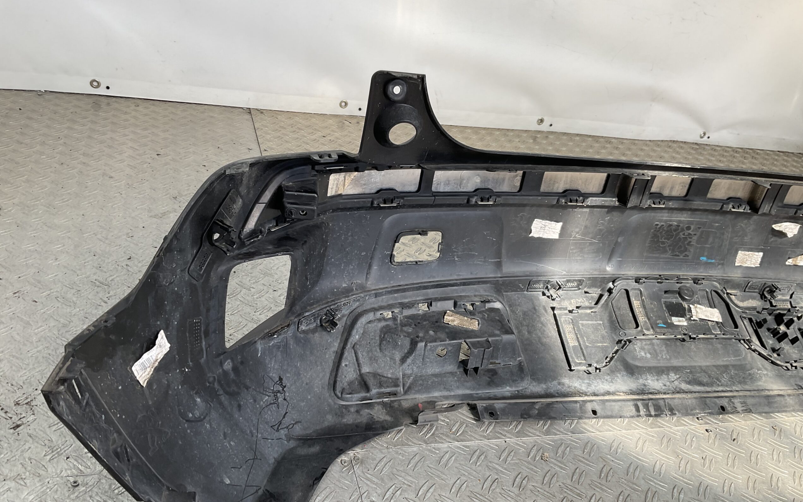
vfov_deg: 40.4
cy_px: 302
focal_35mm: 31
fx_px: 678
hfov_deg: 61.2
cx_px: 405
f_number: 1.8
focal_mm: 3
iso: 16
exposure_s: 1/152
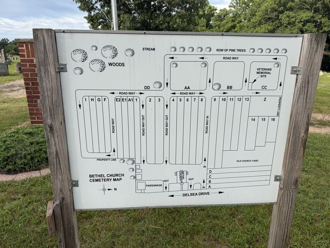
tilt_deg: -15.8
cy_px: 124
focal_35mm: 24
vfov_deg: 56.8
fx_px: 229
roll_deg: -0.6
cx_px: 165
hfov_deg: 71.6
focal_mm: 6.76
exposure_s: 1/1855
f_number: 1.78
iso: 80
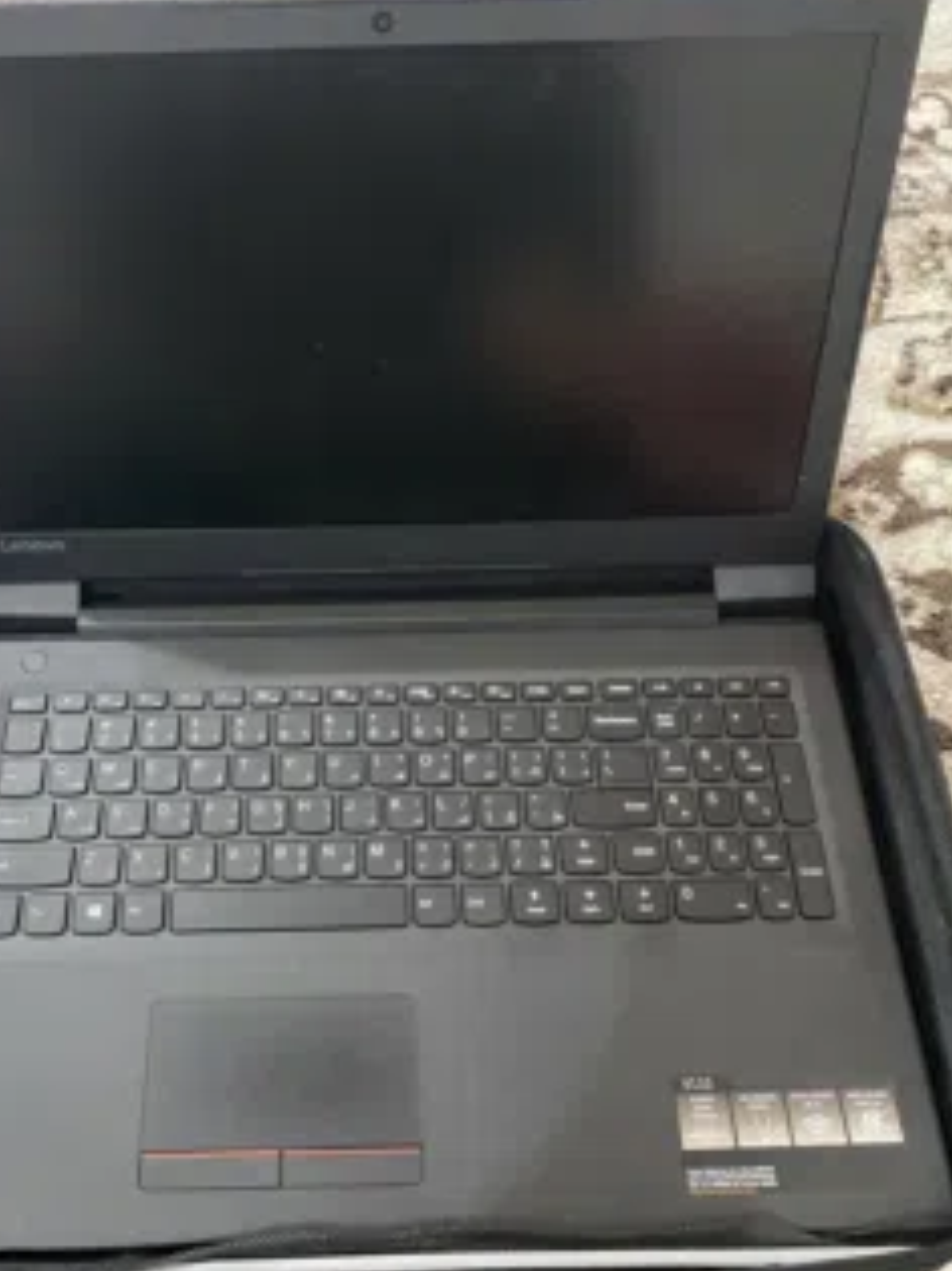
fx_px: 1211
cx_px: 395
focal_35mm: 33
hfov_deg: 42.8
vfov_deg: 55.3
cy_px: 585
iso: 640
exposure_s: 1/30
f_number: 1.8
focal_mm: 4.25
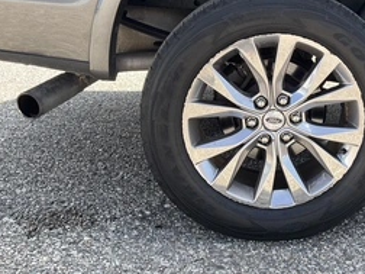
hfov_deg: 40.1
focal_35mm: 46
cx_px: 272
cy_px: 67
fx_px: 485
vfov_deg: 30.9
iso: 25
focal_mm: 3
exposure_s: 1/342
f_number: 1.8
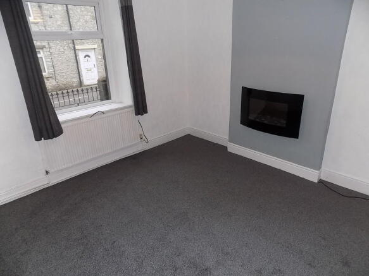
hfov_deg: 73.9
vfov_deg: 58.9
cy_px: 138
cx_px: 184
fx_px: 245
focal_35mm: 23
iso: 200
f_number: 3.1
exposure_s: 1/30
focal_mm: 4
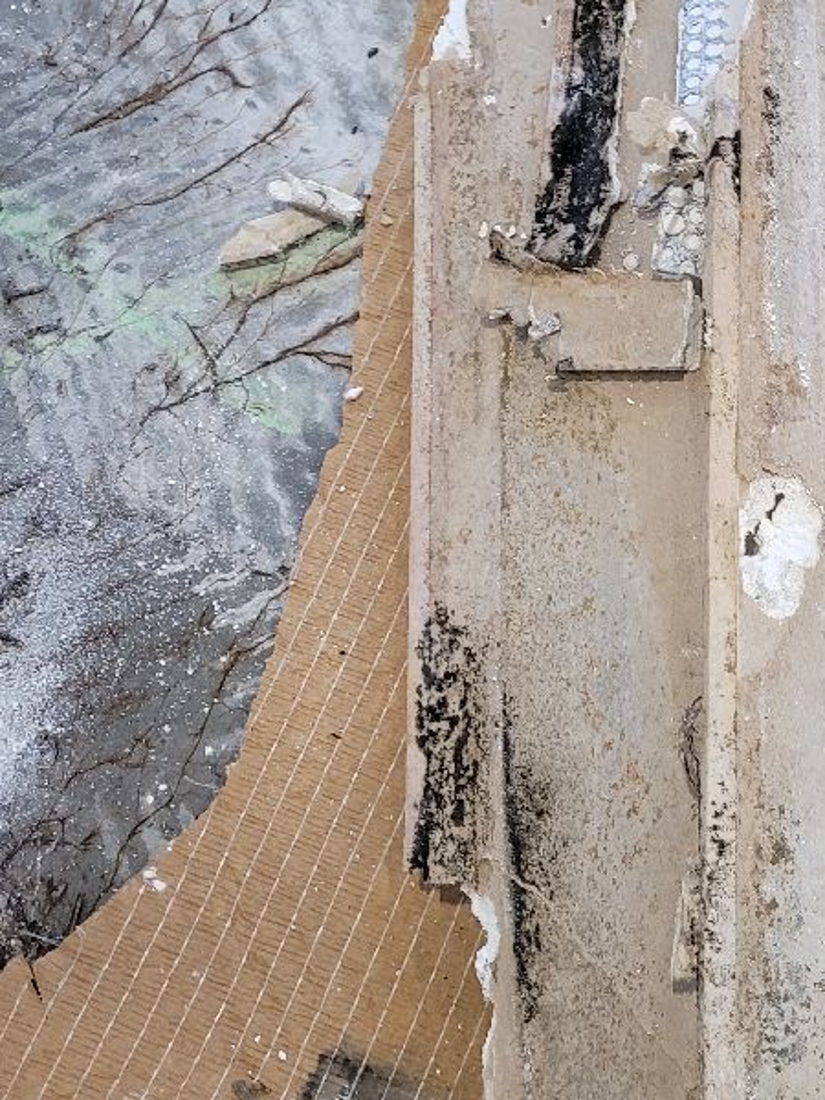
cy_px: 440
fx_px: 1652
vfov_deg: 36.7
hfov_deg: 26.9
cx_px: 763
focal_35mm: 52
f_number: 1.8
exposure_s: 1/50
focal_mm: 5.4
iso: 320
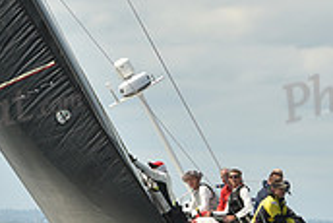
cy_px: 201
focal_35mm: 674
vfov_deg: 2.0
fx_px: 6240
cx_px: 184
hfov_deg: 3.1
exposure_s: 1/800
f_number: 9
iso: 250
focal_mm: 200
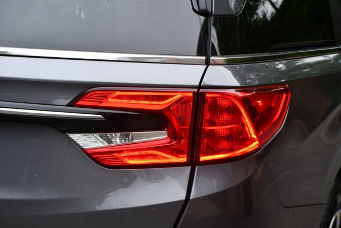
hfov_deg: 16.6
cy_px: 114
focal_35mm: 123
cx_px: 170
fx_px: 1165
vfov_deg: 11.2
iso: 360
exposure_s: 1/250
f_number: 5.6
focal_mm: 82
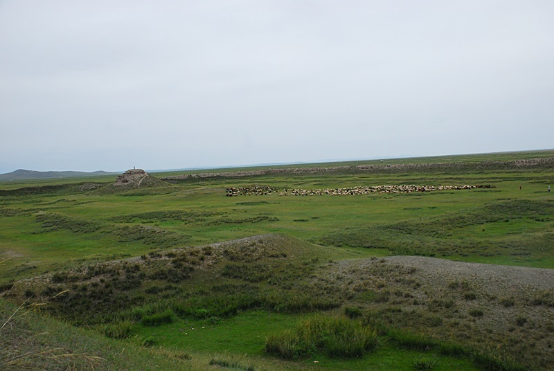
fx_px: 509
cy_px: 186
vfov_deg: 40.1
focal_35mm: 33
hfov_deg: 57.2
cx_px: 277
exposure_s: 1/800
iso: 400
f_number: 6.3
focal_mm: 22
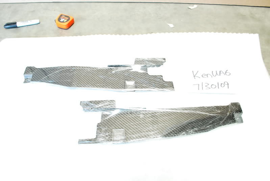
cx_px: 135
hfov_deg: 67.3
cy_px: 90
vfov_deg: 48.1
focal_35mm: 27
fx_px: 203
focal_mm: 18
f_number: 6.3
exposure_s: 1/60
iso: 1600
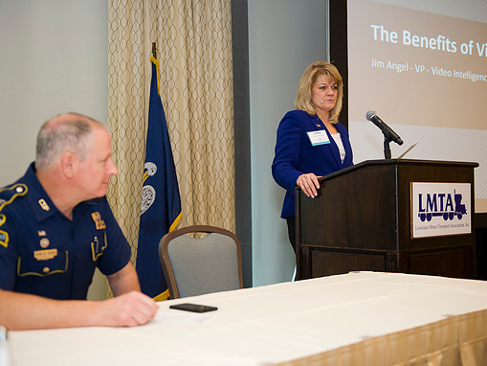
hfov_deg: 41.2
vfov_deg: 31.5
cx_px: 255
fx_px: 647
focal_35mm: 46
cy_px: 183
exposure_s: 1/160
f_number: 2.8
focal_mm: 42
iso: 1600
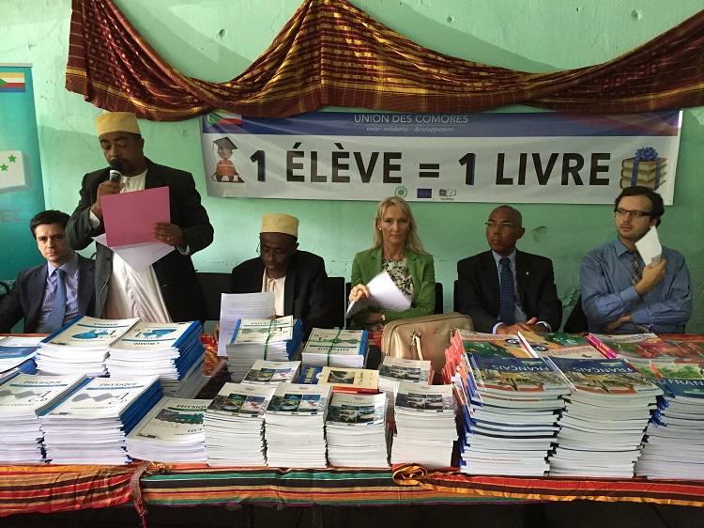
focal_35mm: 29
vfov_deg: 48.2
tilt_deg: -11.0
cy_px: 264
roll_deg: +0.4
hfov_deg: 61.7
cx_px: 352
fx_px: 590
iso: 250
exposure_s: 1/33
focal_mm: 4.15
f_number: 2.2
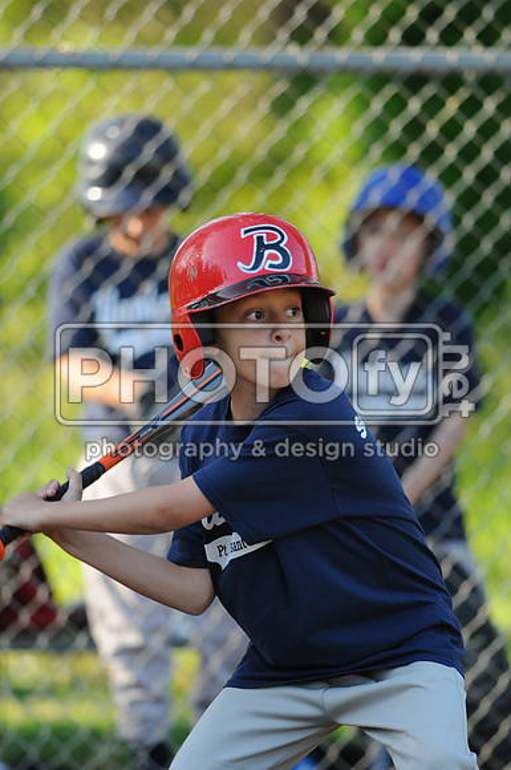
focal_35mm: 450
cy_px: 385
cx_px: 256
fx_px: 9609
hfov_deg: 3.0
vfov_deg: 4.6
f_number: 4
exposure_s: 1/800
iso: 800
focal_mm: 300
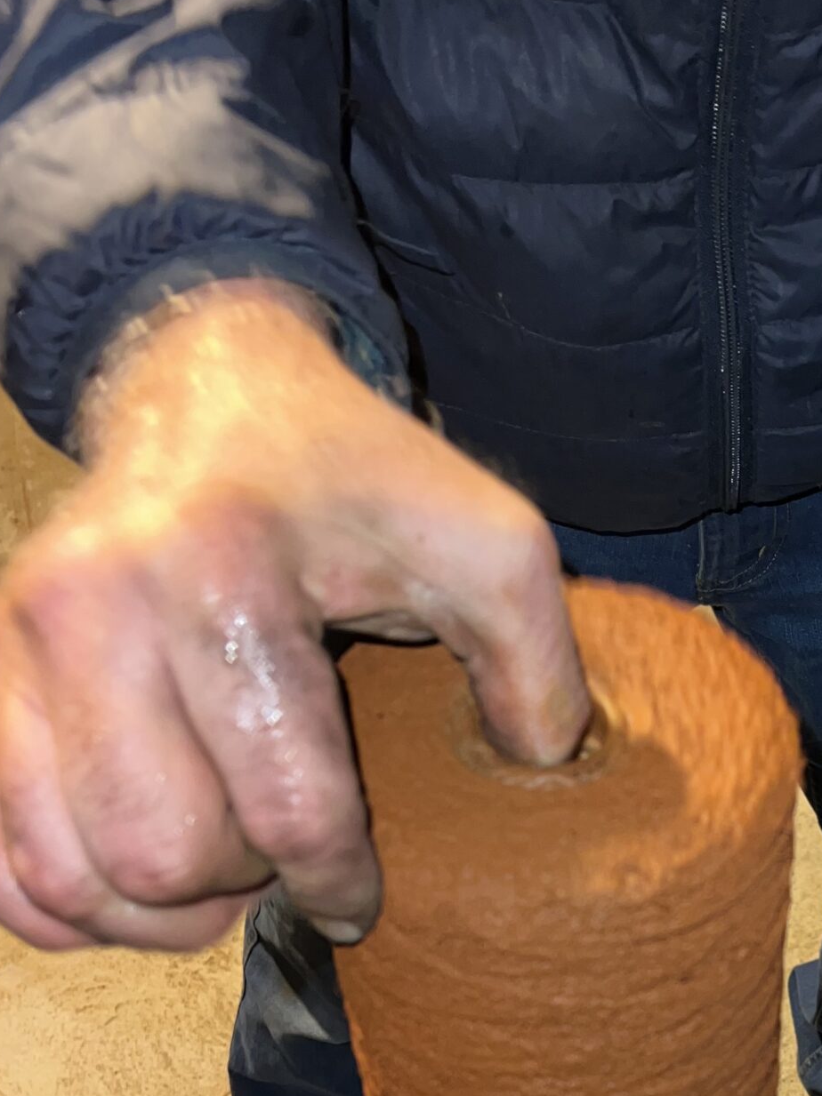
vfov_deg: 32.6
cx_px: 786
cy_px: 1105
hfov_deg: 25.9
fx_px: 1711
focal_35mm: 54
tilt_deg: -61.9
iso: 100
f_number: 1.5
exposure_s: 1/13
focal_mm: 5.7
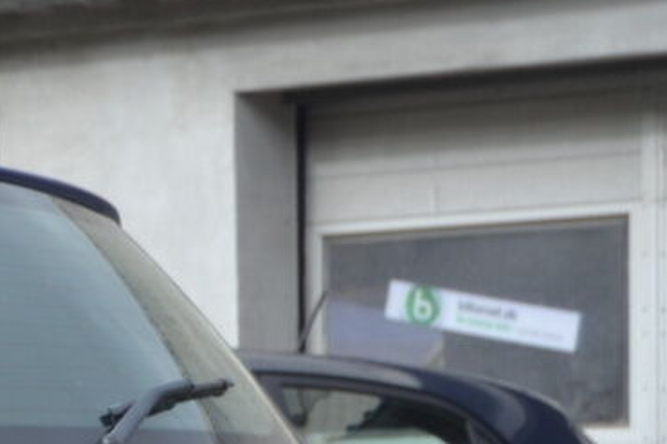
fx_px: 5479
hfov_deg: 6.6
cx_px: -1044
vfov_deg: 4.6
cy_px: 753
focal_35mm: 296
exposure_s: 1/160
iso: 100
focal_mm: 38
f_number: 6.3
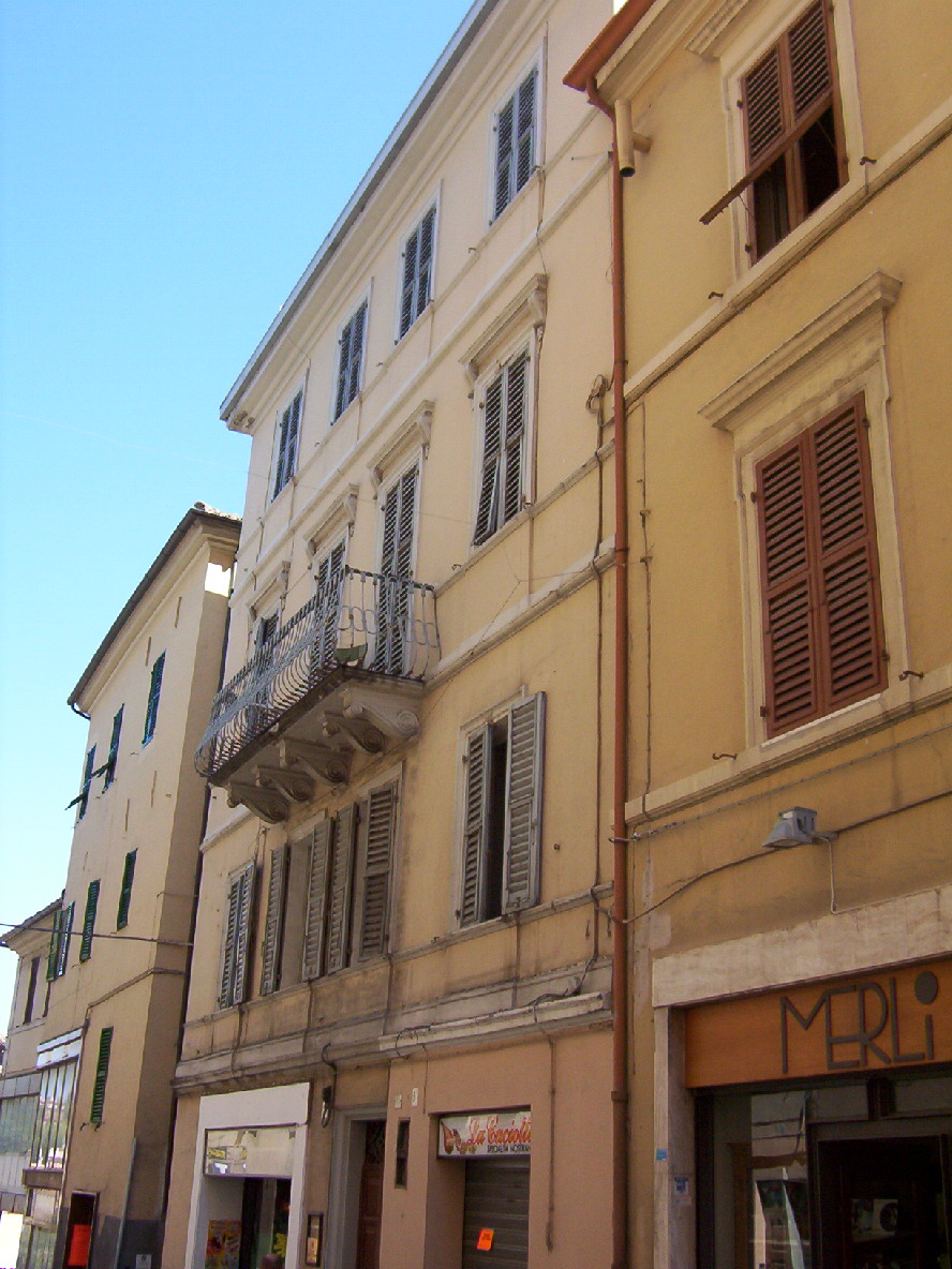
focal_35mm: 36
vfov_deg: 51.4
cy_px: 634
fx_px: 1320
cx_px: 476
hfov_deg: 39.7
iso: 100
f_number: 2.76
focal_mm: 5.54
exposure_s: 1/923
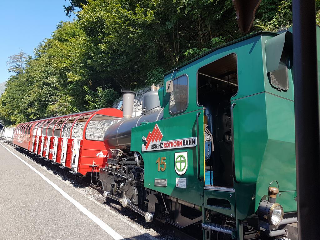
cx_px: 160
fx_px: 240
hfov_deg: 67.3
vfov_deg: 53.1
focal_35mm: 26
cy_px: 120
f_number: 1.7
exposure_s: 1/638
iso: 40
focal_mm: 4.2
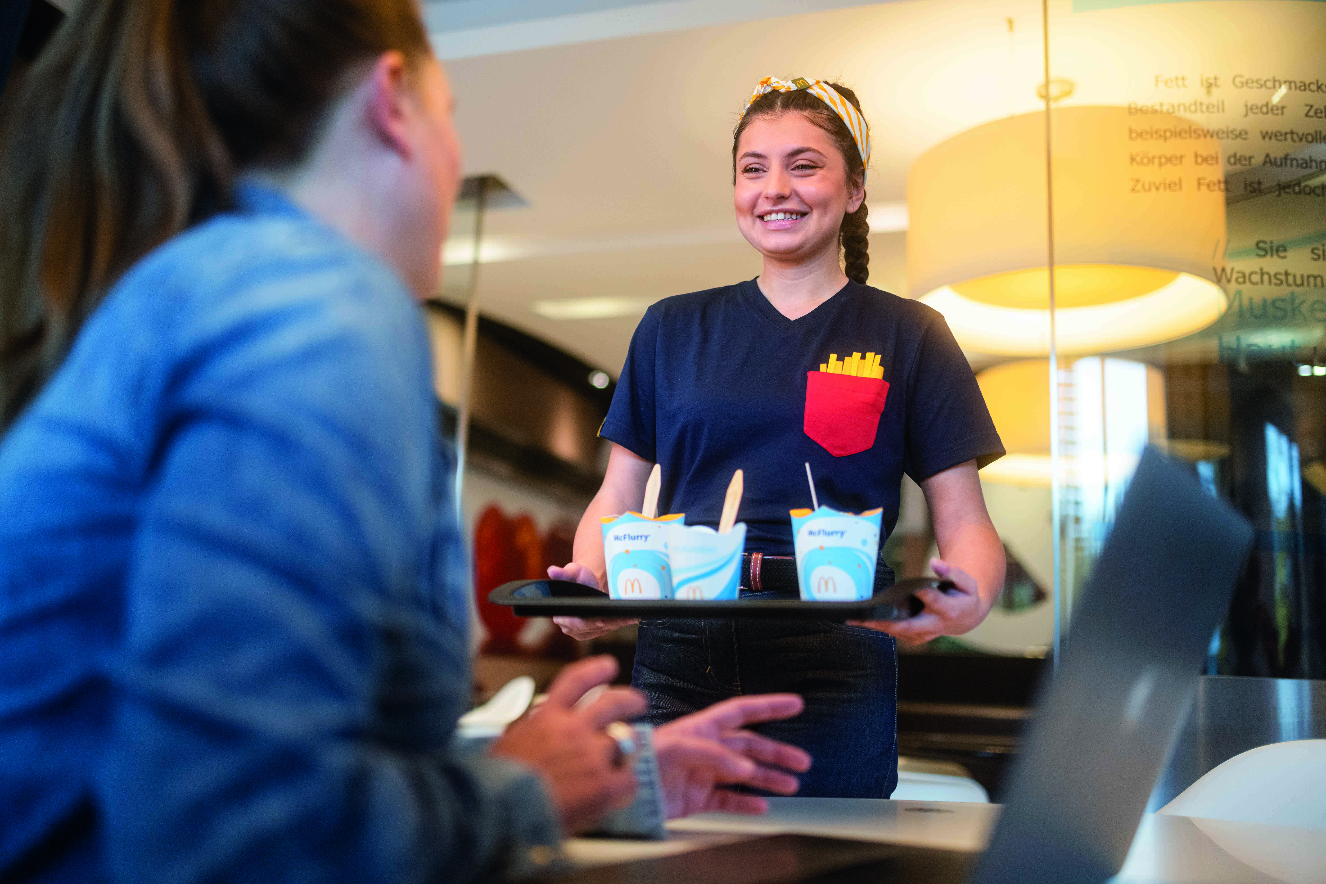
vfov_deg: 37.9
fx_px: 1289
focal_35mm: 35
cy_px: 442
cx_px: 663
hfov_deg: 54.4
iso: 640
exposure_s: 1/500
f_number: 1.4
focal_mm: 35
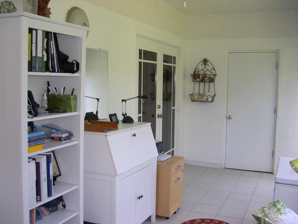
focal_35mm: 38
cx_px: 149
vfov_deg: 37.7
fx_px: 327
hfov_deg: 49.0
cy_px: 112
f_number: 2.8
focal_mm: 8
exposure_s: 1/49.9
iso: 100
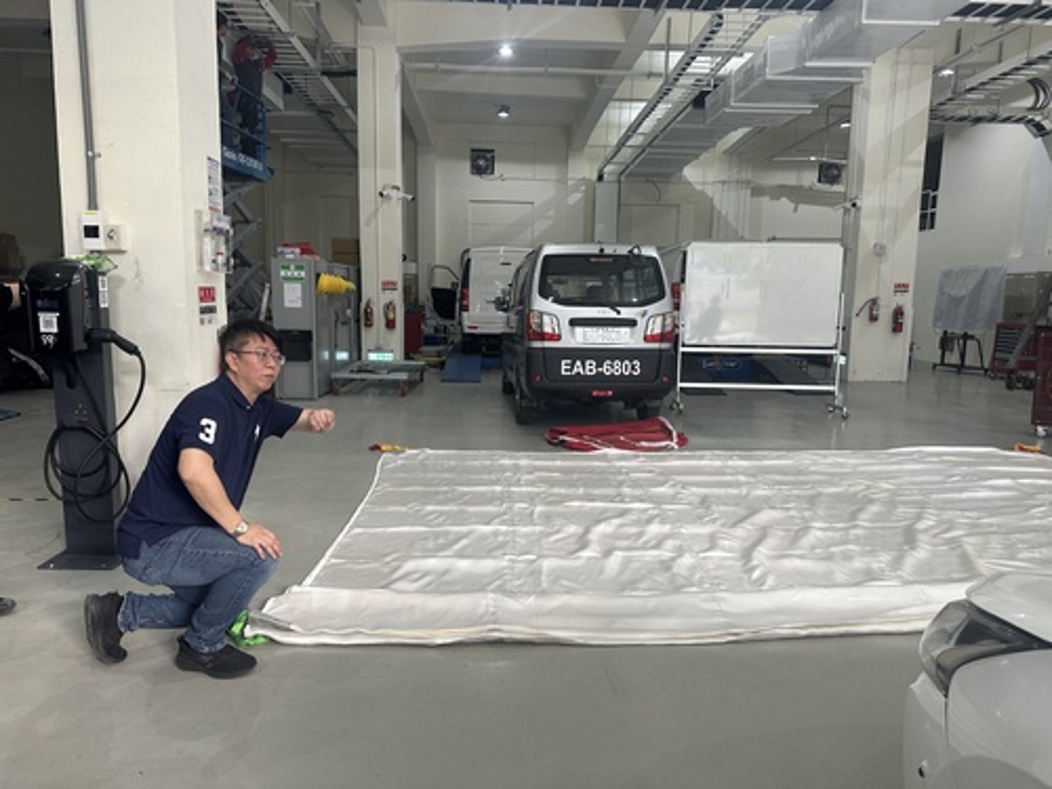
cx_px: 526
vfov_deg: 56.8
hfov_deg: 71.6
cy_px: 394
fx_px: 729
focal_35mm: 24
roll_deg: -1.0
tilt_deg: -8.4
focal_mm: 6.86
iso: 125
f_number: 1.78
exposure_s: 1/120
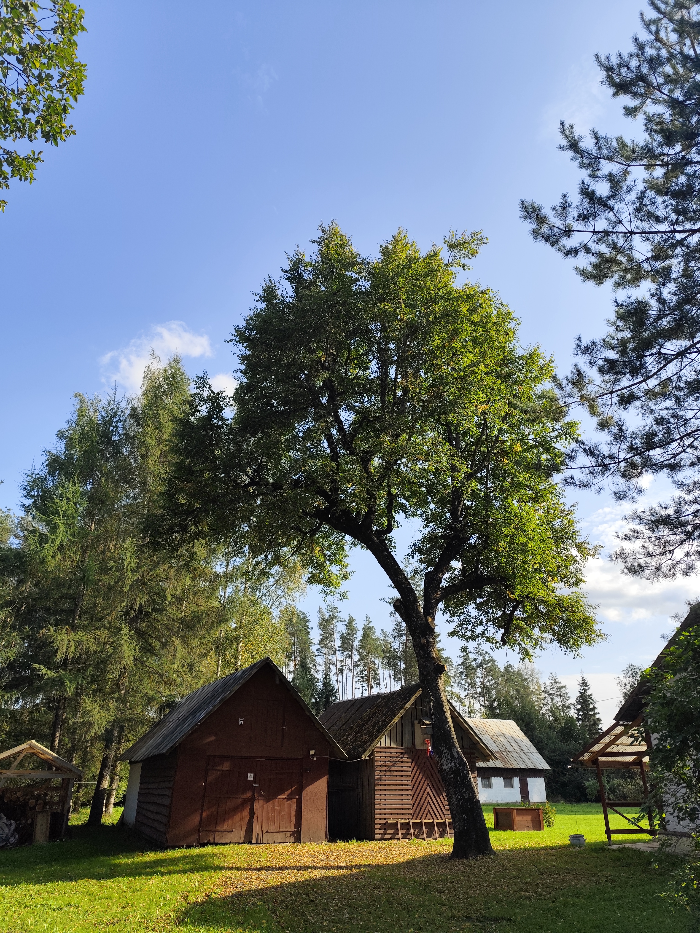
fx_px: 620
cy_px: 466
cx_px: 350
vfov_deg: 73.9
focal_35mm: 23
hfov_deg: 58.9
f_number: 1.65
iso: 50
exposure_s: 1/835
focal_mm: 6.19
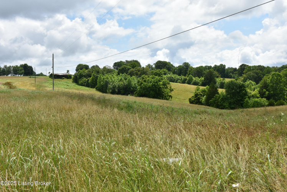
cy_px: 96
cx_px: 144
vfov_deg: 43.7
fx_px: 239
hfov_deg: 61.9
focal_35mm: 30
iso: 250
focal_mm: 20
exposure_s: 1/400
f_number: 10
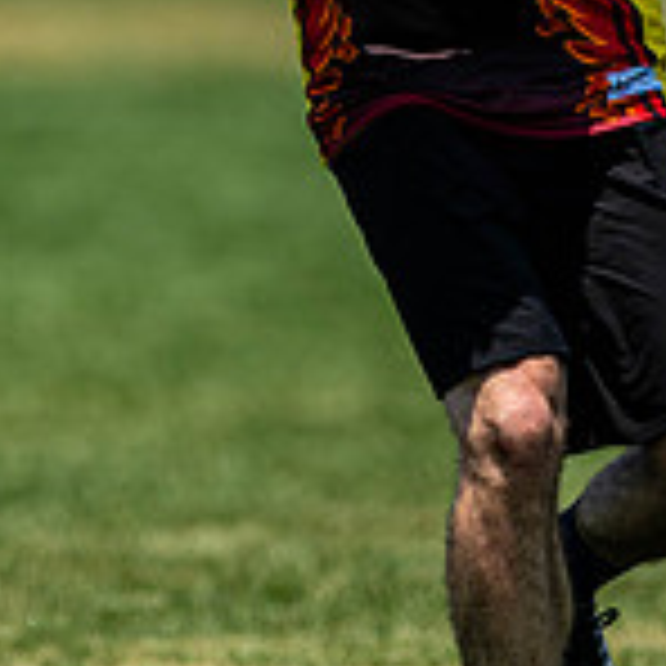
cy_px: -95
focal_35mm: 1868
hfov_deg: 0.9
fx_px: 40661
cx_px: 454
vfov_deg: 0.9
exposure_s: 1/3200
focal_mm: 400
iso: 100
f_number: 2.8
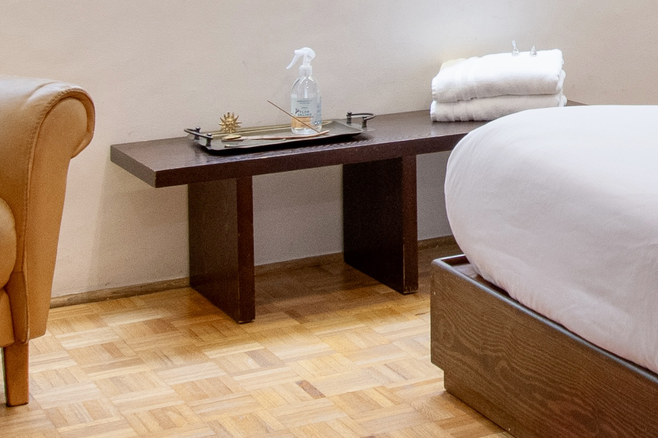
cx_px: 645
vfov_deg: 15.6
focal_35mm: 84
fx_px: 1535
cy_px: -89
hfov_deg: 23.3
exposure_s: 1/5
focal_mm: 13
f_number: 9
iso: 320
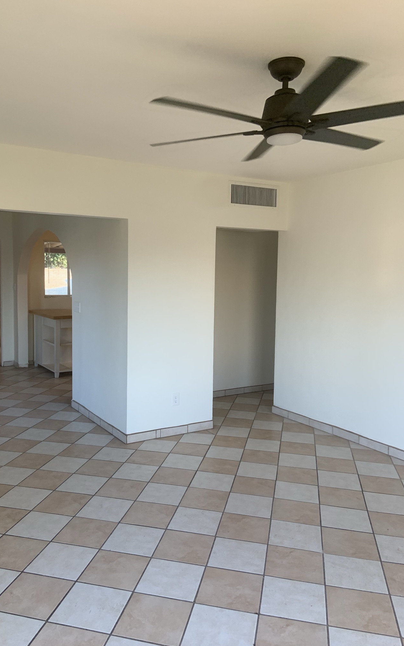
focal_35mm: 28
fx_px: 493
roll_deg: -0.9
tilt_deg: -2.4
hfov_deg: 44.4
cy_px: 321
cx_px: 167
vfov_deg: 66.5
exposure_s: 1/109
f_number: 1.8
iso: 100
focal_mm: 4.25
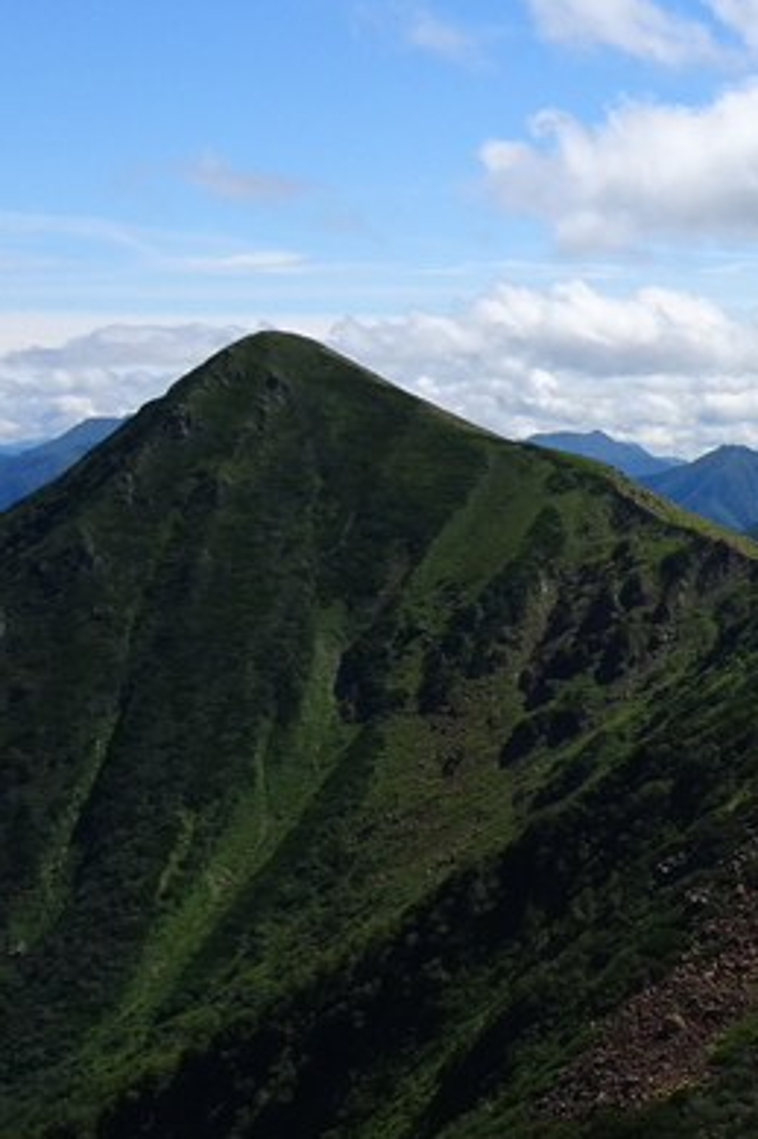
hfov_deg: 16.2
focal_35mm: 77
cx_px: 1144
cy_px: 565
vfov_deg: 26.3
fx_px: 2434
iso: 80
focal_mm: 4.1
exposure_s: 1/1250
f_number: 3.5
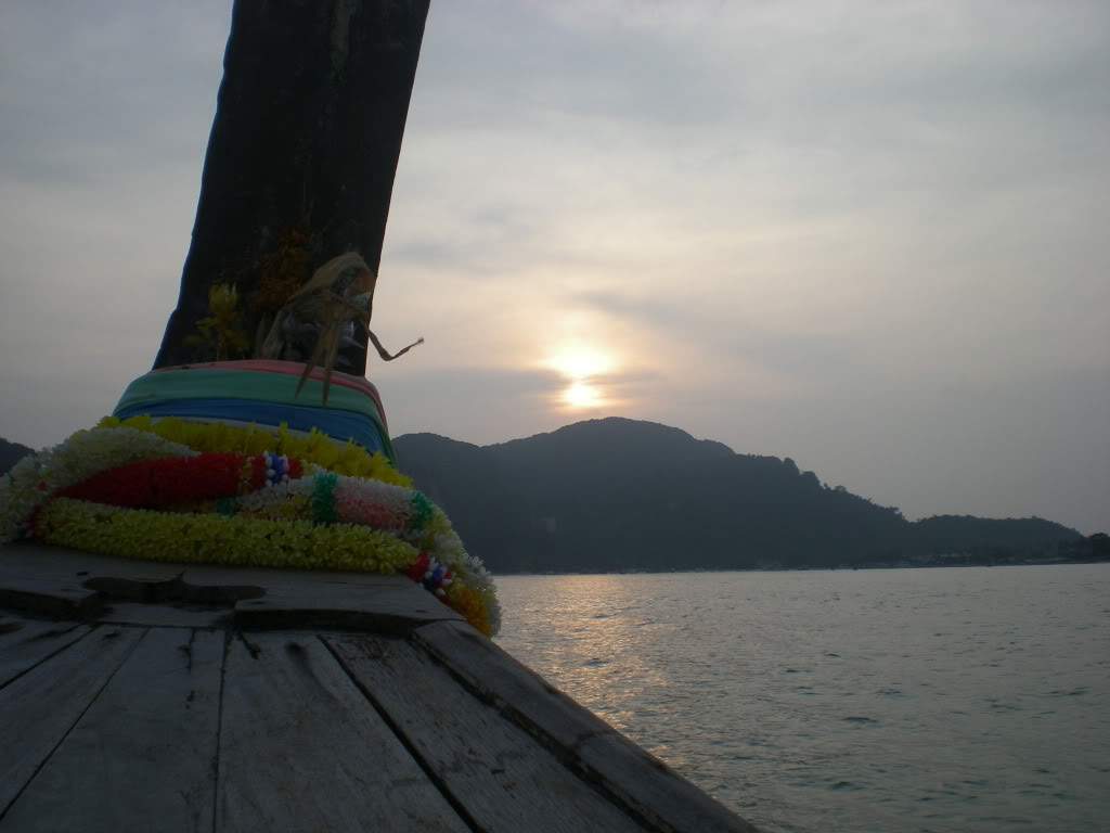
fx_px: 1219
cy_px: 416
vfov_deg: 37.7
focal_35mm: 38
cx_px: 555
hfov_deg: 49.0
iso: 50
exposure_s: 1/337
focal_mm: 6.3
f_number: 4.6
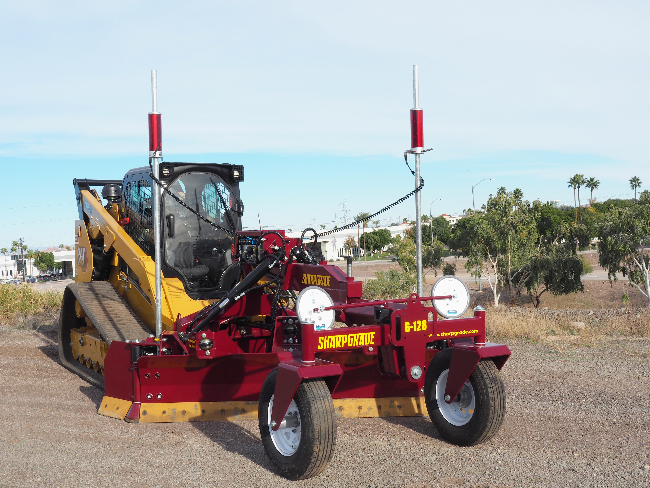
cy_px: 244
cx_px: 325
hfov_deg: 46.8
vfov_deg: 36.0
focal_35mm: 40
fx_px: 751
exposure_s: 1/320
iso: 200
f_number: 9
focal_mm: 20
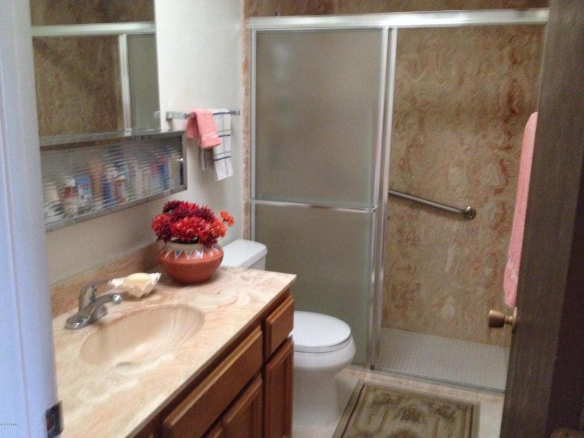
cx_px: 292
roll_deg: -1.9
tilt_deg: -13.8
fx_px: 590
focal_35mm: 35
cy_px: 219
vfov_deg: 40.7
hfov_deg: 52.6
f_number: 2.4
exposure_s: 1/15
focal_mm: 4.28
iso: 500
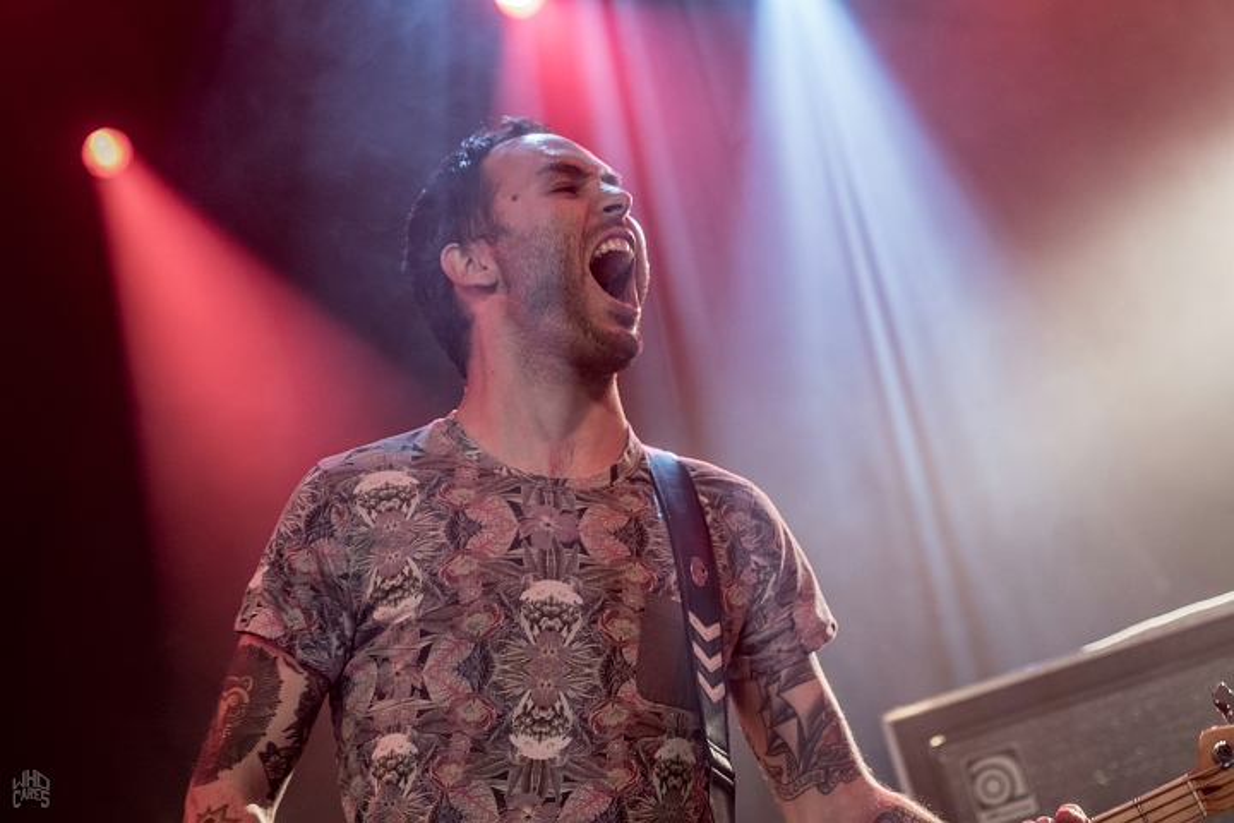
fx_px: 3599
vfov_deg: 13.0
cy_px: 412
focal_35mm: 105
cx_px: 617
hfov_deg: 19.5
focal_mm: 70
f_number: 2.8
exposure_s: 1/100
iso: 800
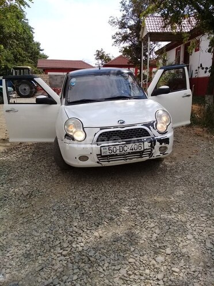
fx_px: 256
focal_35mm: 31
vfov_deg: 58.4
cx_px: 107
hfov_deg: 45.4
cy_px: 143
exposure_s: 1/1613
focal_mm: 3.3
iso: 50
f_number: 2.2
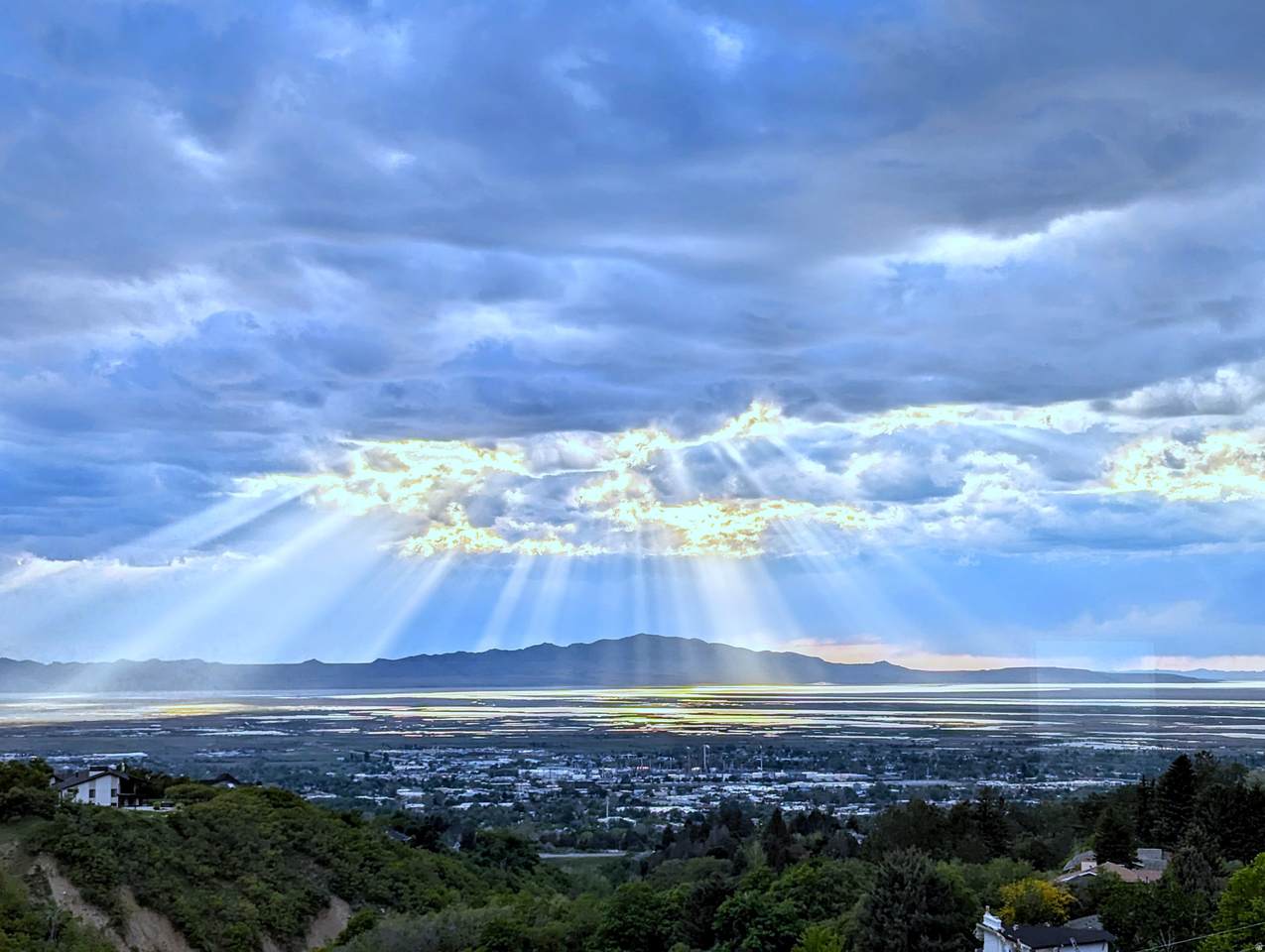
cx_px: 632
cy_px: 476
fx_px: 1757
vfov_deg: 30.3
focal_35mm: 48
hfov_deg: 39.6
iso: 58
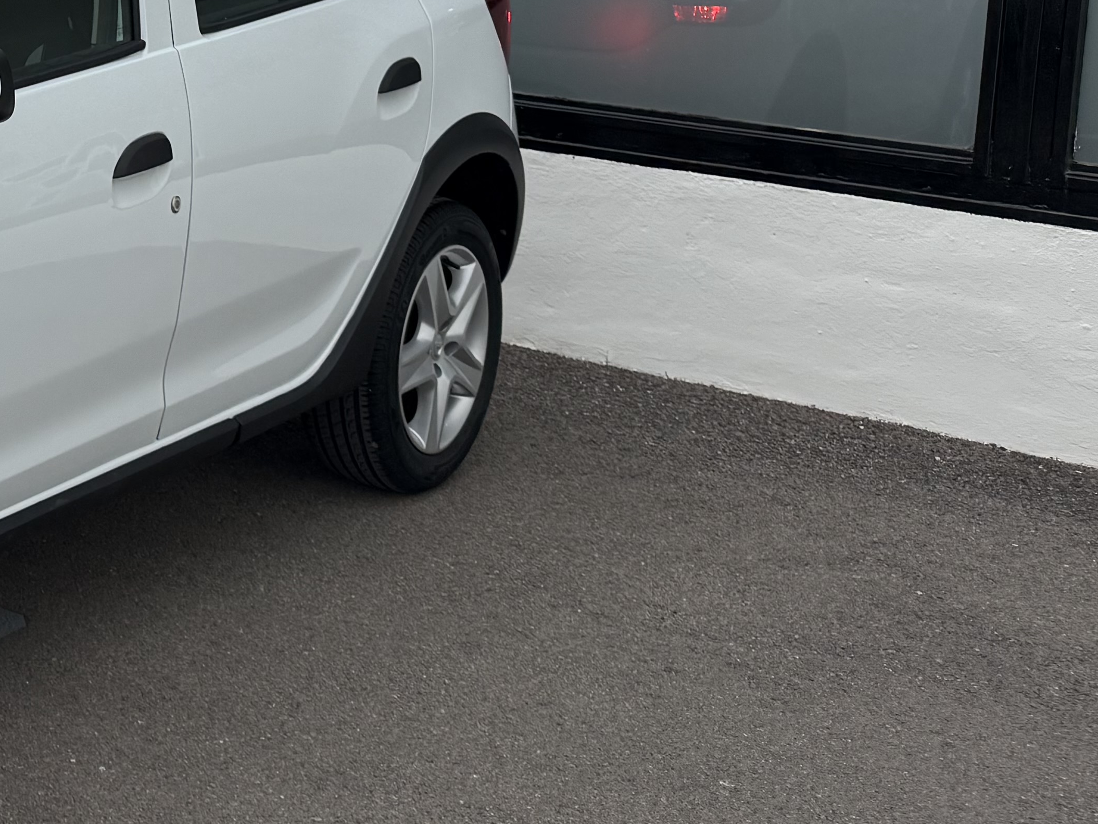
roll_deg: -1.6
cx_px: -373
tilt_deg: -4.5
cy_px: -26
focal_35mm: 65
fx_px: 2062
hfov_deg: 25.2
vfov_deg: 21.7
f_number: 1.78
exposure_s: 1/1901
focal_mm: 6.76
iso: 100
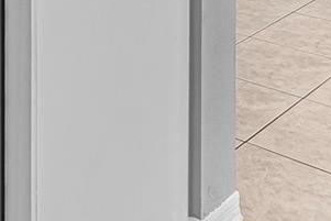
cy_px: -275
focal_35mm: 85
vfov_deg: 13.0
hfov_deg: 23.2
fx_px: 782
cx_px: 27
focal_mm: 16
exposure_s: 1/6
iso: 400
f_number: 8
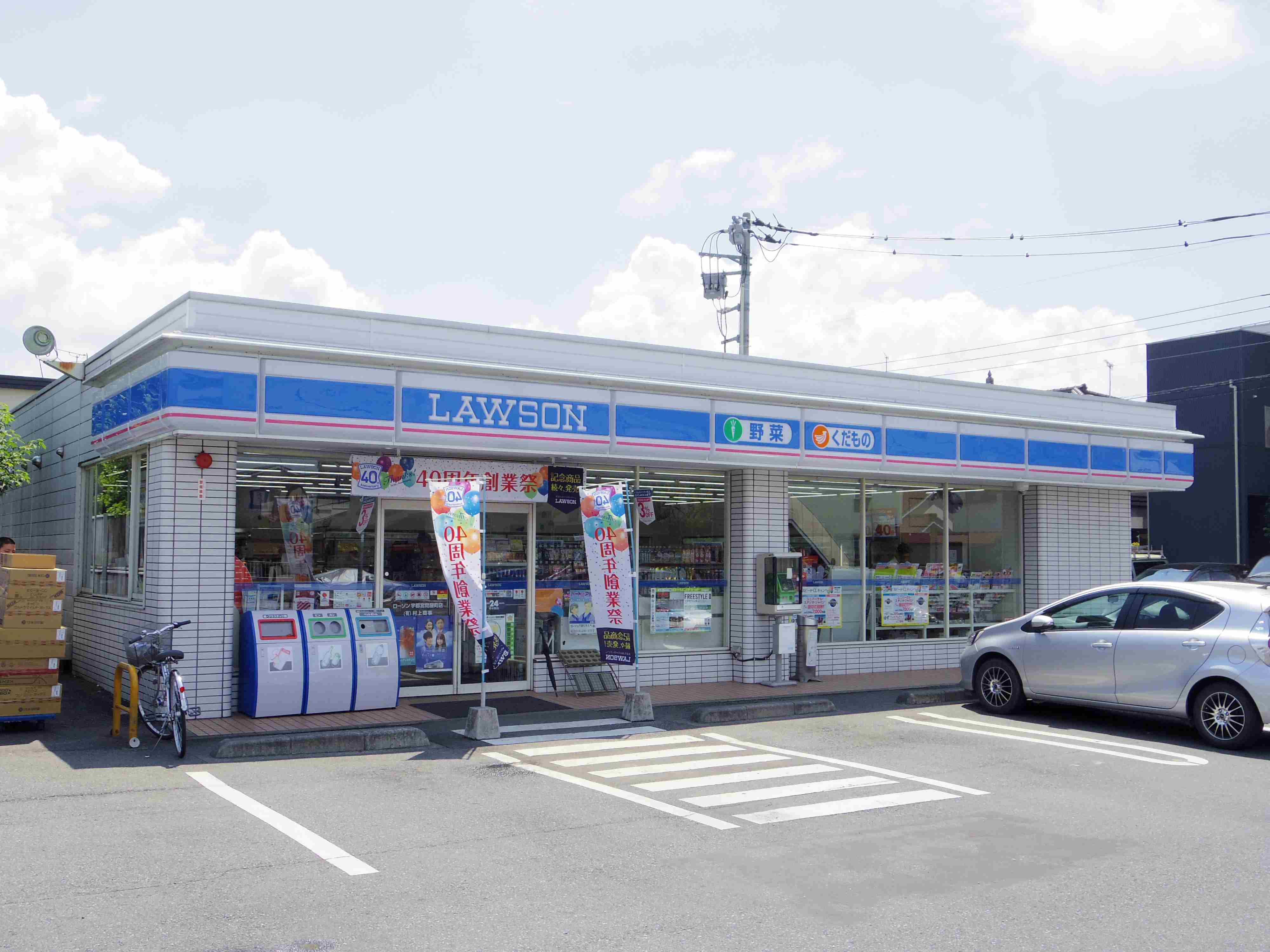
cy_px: 476
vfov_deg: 41.8
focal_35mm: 34
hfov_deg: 54.0
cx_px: 635
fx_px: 1247
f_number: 4
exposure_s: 1/1000
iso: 200
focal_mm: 7.4
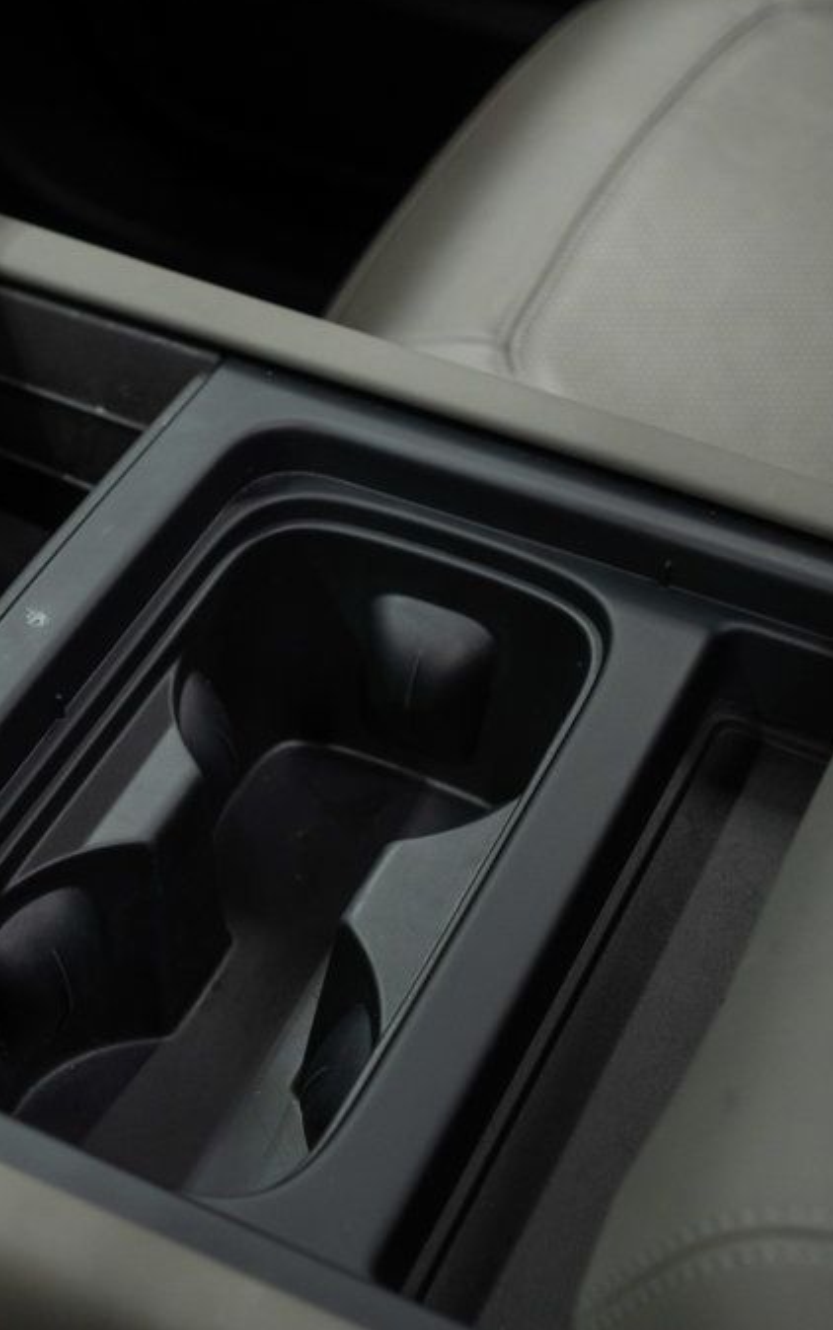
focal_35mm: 65
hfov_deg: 19.5
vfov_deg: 31.5
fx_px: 2358
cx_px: 24
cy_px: 662
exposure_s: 1/50
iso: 1000
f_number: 3.2
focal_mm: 28
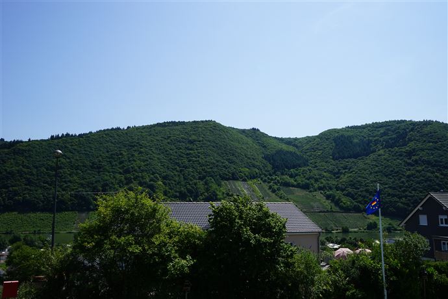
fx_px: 348
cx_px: 224
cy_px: 150
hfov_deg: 65.5
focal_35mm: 28
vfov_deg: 46.4
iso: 100
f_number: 11
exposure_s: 1/160
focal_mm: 28
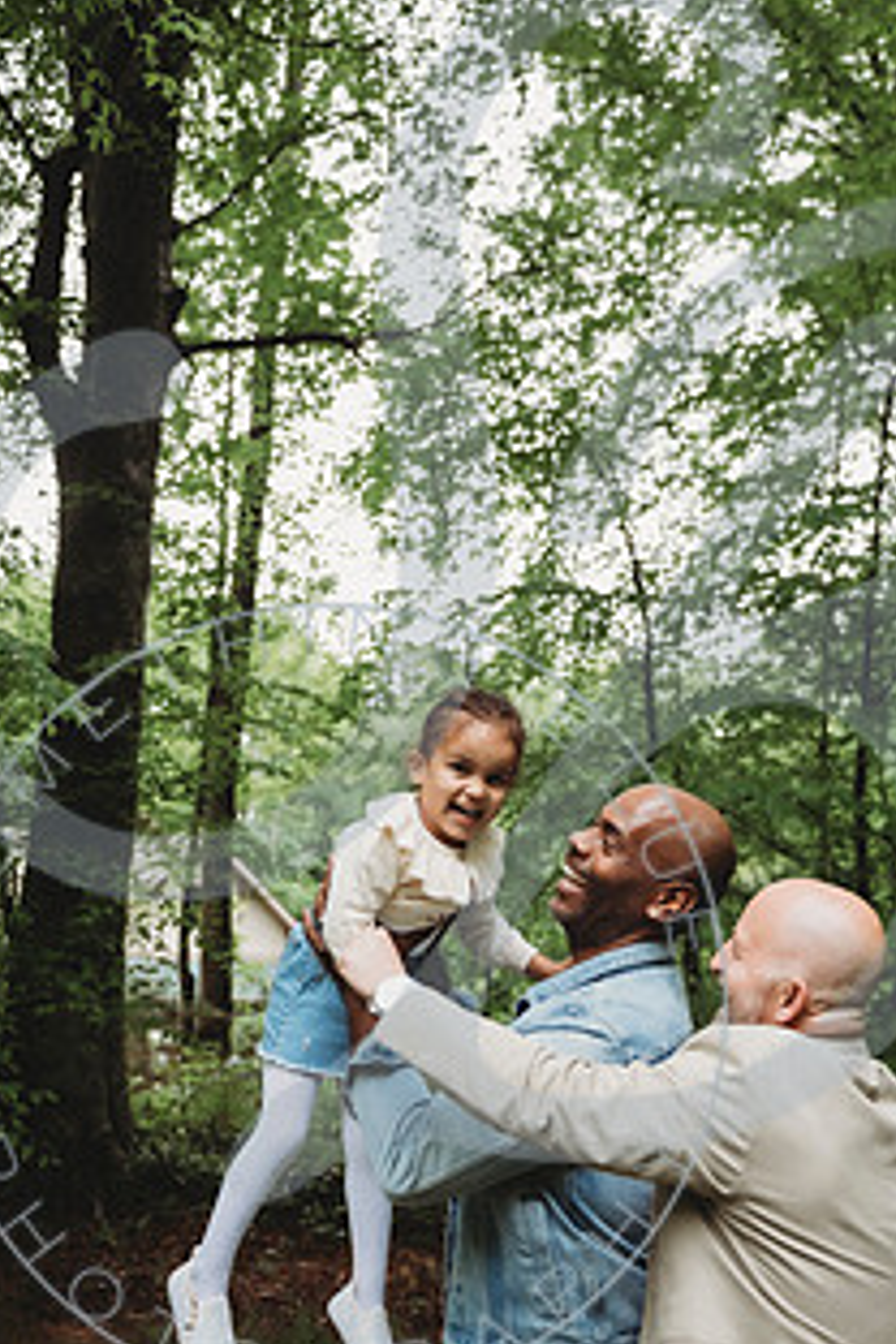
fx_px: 1456
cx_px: 521
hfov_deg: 34.1
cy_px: 676
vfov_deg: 49.6
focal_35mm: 39
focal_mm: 27
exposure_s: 1/250
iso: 100
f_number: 2.8
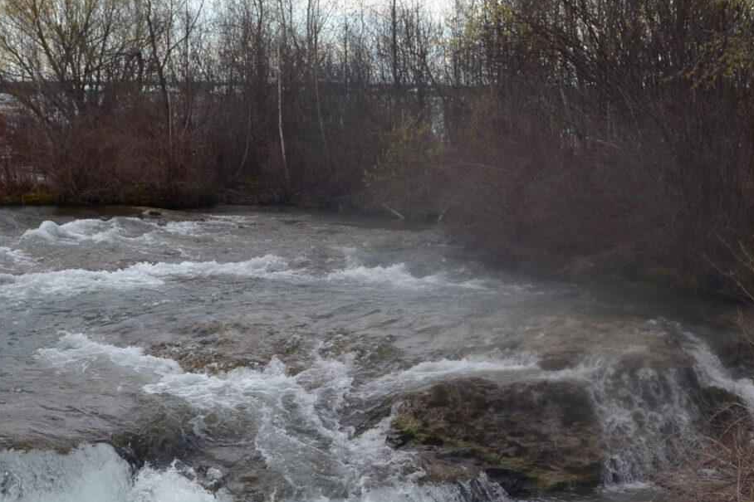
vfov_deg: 17.7
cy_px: 421
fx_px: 1591
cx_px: 471
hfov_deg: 26.6
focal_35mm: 76
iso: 100
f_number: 7.1
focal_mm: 18
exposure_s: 1/200
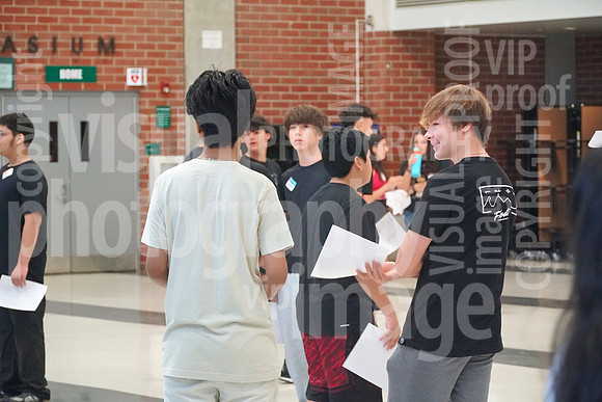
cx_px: 301
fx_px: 2283
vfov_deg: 10.1
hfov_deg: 15.0
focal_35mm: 136
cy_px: 201
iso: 6400
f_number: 5.6
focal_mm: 91
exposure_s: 1/160
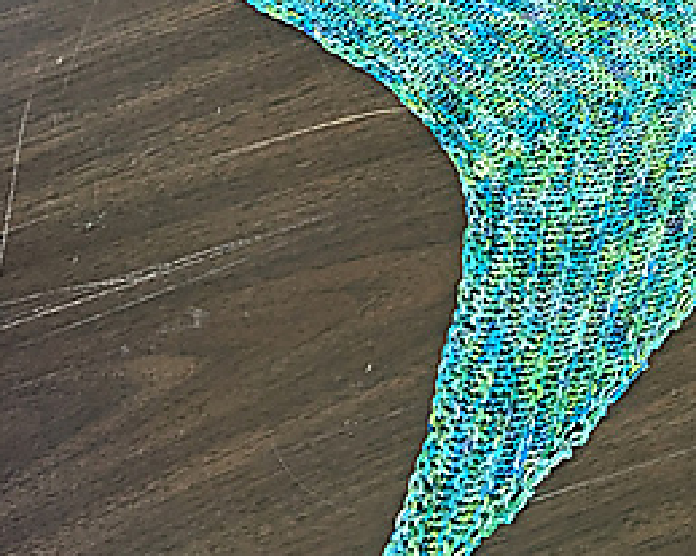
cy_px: 73
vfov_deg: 21.4
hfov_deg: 24.4
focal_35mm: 70
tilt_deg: -66.0
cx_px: 855
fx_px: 1441
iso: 40
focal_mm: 4.15
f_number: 2.2
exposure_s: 1/30
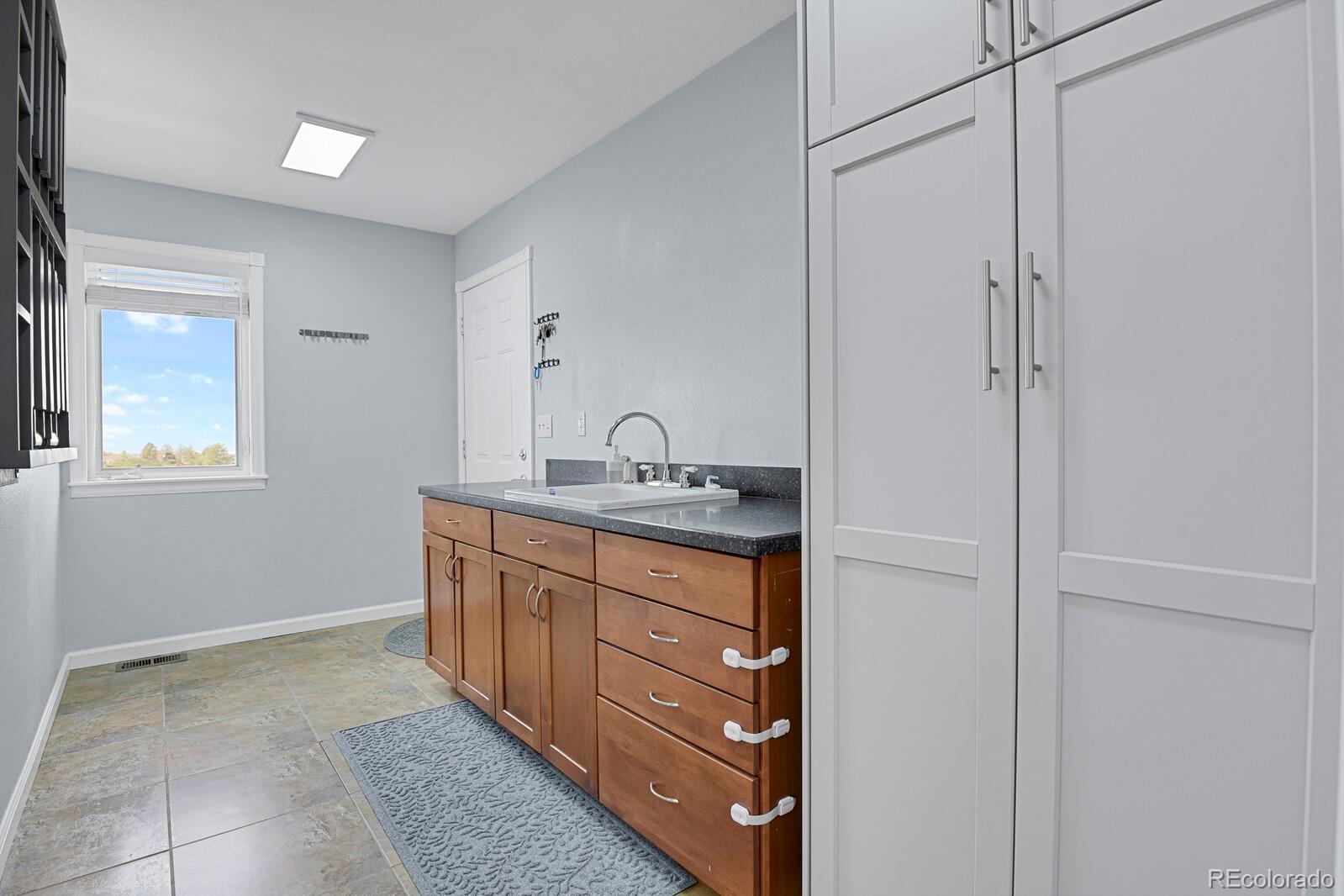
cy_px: 448
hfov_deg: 93.3
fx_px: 635
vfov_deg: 70.4
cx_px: 672
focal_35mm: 17
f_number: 6.3
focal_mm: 17
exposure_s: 1
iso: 250
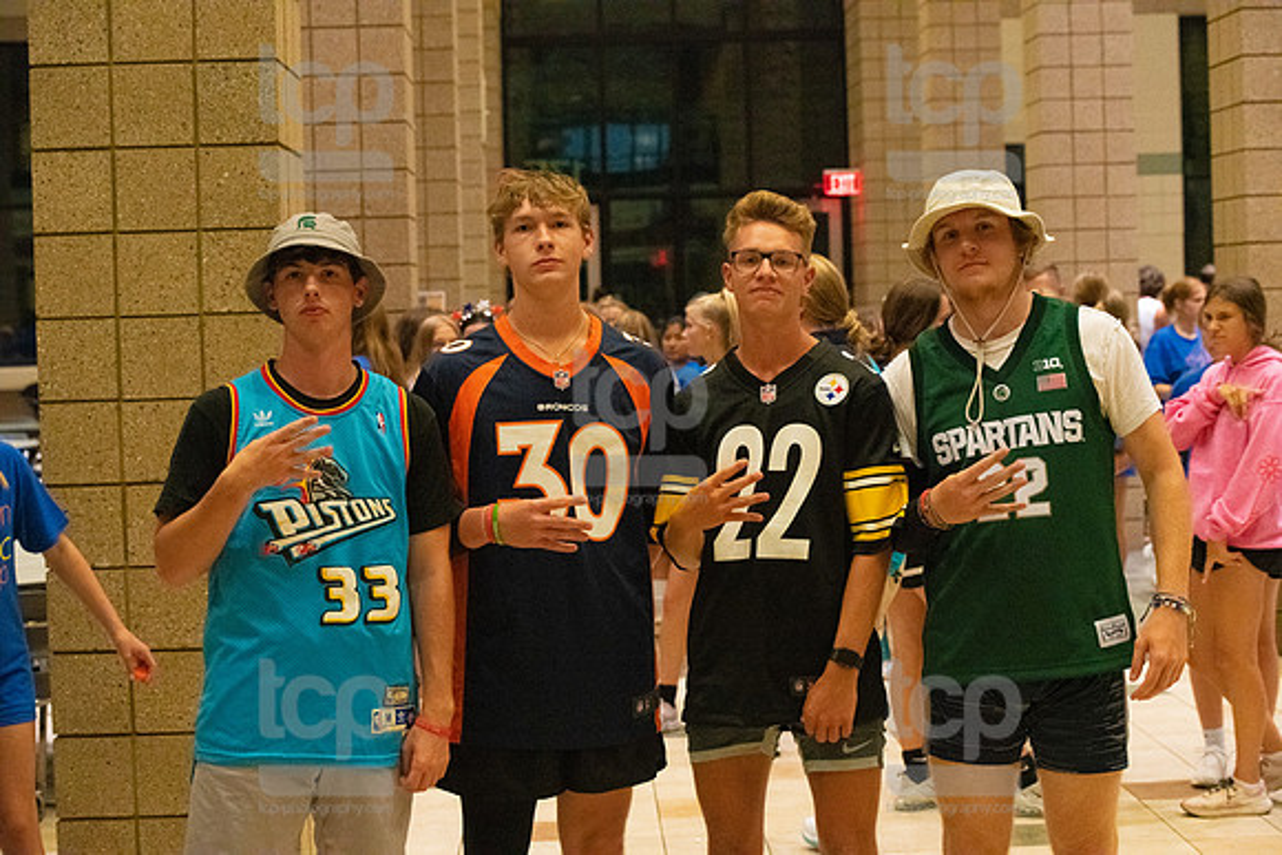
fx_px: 2493
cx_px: 641
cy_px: 428
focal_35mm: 70
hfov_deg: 28.8
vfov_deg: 19.5
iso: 8000
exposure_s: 1/400
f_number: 5
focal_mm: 70
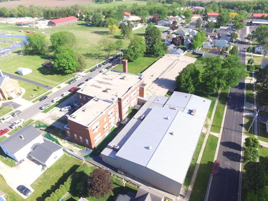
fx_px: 155
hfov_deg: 81.7
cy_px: 100
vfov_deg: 66.0
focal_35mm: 20
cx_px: 134
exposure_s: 1/467
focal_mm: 3.61
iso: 100
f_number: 2.8
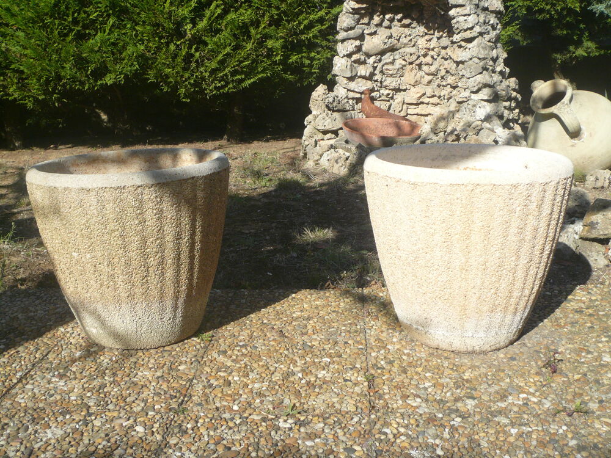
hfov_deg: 47.9
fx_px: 688
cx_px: 306
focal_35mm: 39
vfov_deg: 36.8
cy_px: 229
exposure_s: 1/160
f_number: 9
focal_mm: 6.4
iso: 100
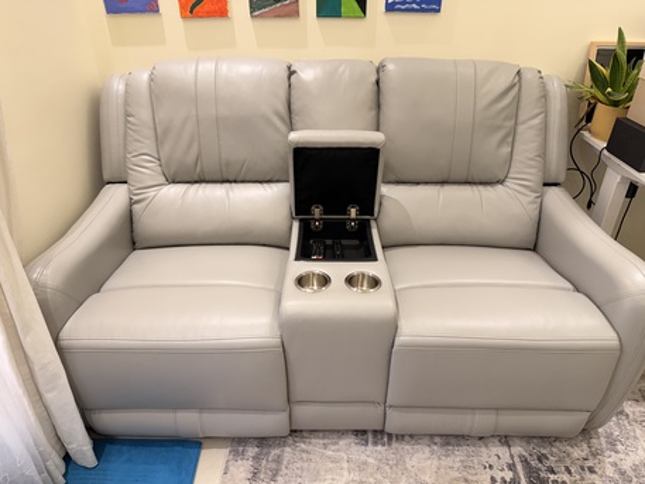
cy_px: 242
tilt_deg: -30.1
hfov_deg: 71.6
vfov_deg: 56.8
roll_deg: +0.3
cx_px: 322
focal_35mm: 24
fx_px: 447
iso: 160
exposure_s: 1/120
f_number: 1.78
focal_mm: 6.76
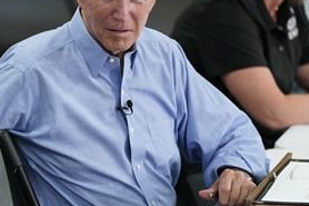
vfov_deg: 4.7
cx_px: 78
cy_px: 121
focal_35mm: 292
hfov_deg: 7.1
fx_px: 2505
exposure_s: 1/500
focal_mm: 125
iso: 2000
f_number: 2.8
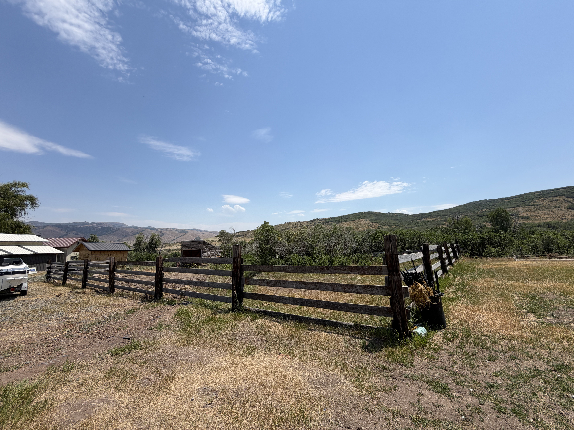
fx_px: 232
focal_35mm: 14
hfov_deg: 102.1
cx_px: 287
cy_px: 215
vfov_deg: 85.7
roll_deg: +1.3
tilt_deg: +8.2
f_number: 2.2
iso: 20
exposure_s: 1/1105
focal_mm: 2.22
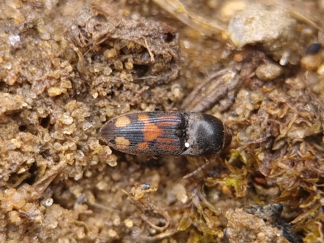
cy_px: 122
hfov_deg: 67.3
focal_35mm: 26
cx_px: 162
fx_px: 243
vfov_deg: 53.1
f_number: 1.8
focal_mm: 5.4
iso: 64
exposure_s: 1/100
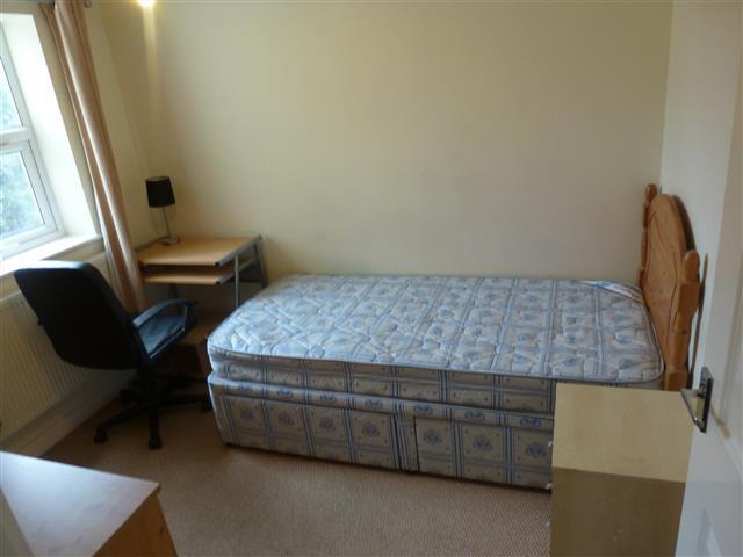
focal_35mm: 24
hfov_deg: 71.6
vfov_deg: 56.8
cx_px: 372
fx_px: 515
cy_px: 278
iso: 160
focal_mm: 4.3
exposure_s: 1/4
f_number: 3.3
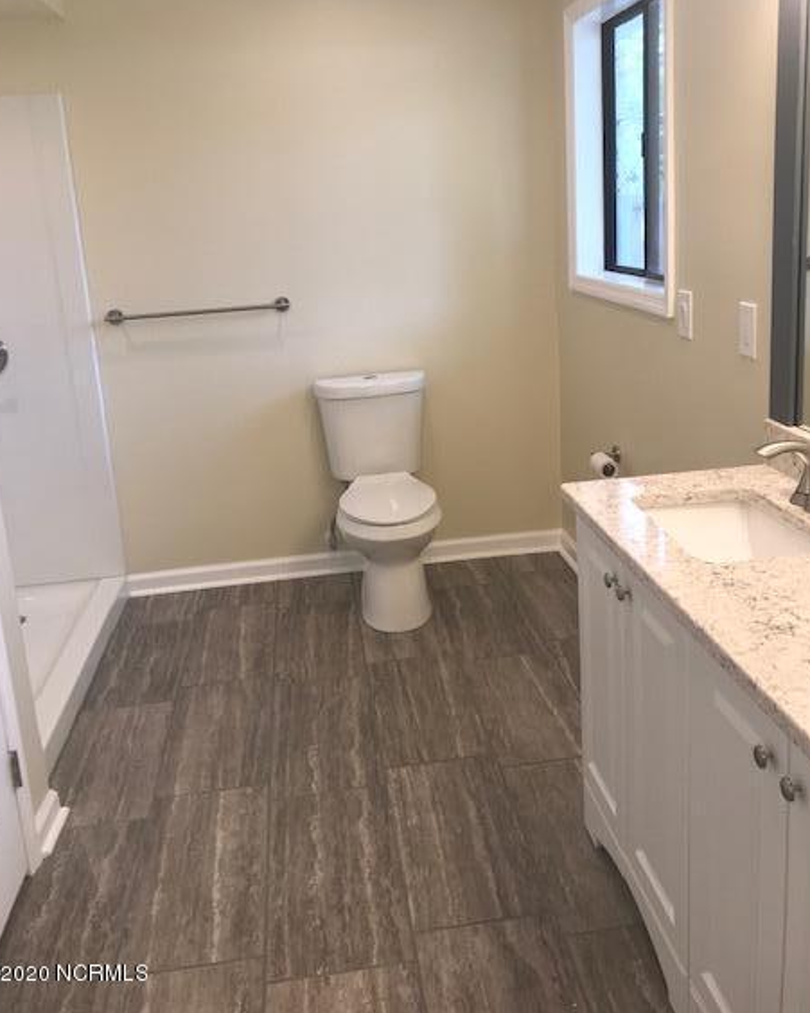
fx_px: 929
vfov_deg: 57.0
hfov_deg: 47.1
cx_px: 404
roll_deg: +4.3
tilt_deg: -12.1
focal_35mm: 31
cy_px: 442
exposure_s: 1/95
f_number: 1.8
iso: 20
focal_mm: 3.99
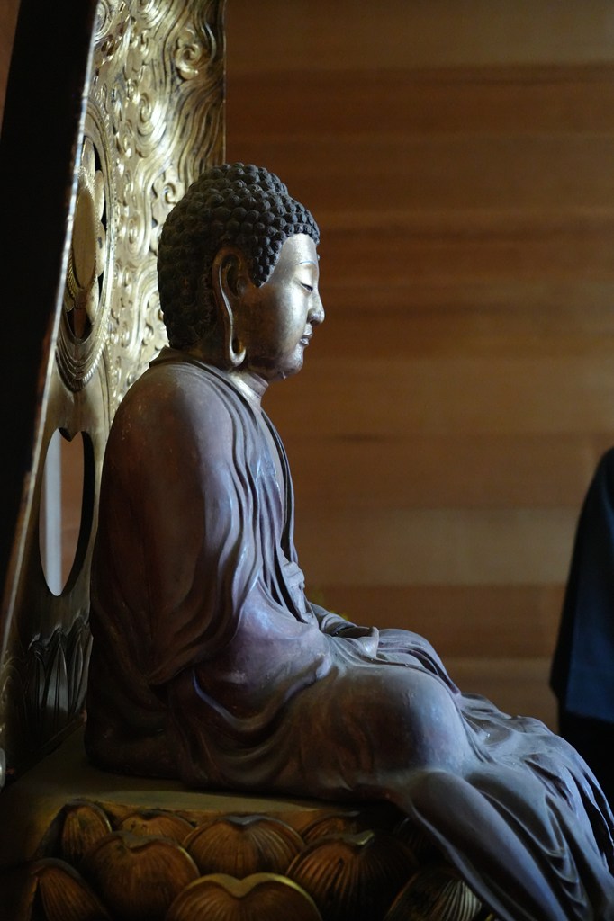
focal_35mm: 51
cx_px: 307
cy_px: 460
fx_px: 1306
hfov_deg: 26.5
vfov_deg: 38.9
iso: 12800
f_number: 4
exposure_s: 1/160
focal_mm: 51
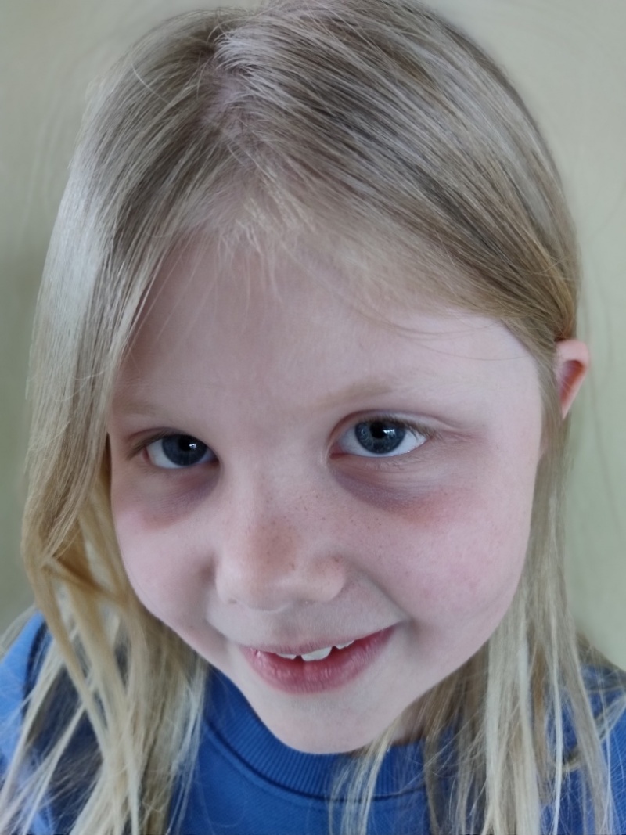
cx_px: 313
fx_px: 579
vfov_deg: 71.6
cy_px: 418
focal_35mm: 24
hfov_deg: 56.8
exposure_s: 1/50
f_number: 1.8
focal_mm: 5.56
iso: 300
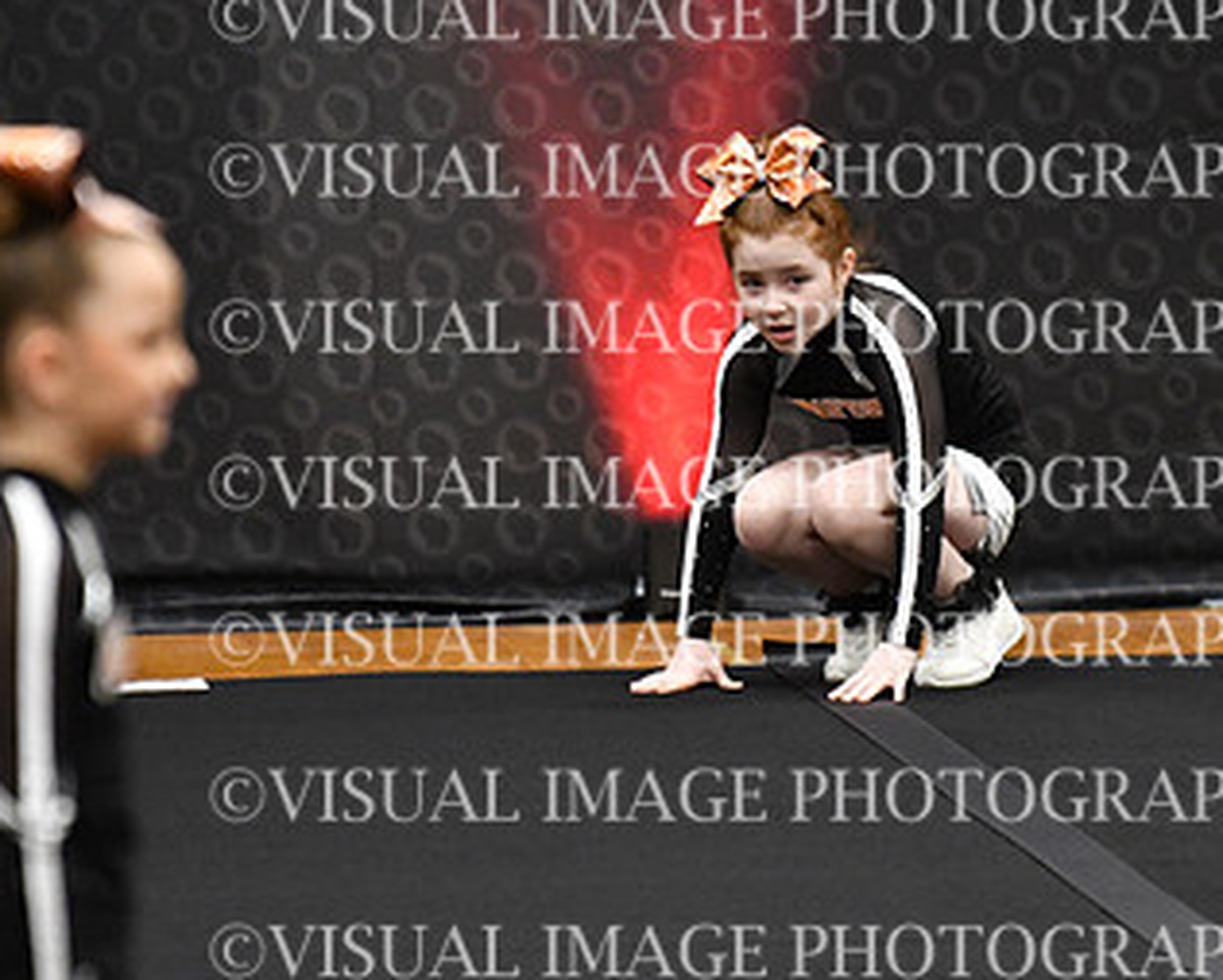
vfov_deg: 3.0
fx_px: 18719
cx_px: 770
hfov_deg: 3.7
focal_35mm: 517
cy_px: 405
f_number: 2.8
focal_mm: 200
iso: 5000
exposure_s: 1/800
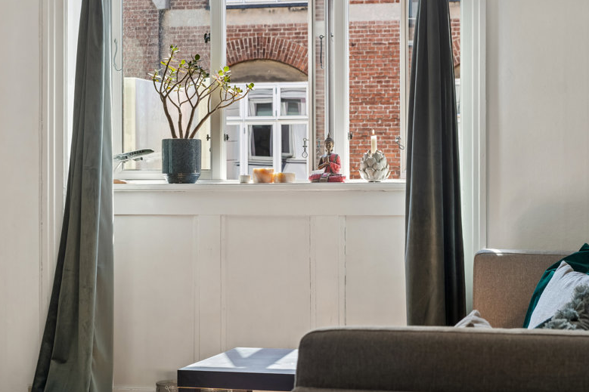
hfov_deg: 26.3
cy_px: 191
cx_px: 292
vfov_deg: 17.7
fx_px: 1259
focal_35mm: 77
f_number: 7.1
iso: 200
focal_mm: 50
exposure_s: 1/50
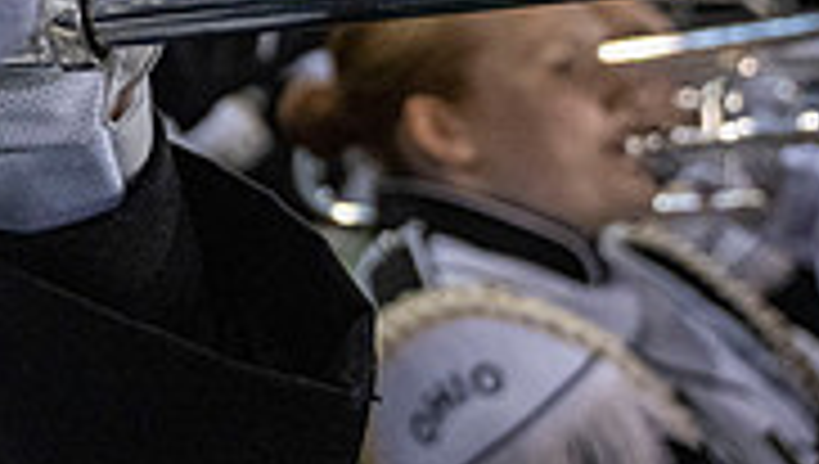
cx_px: -436
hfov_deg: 21.7
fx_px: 1740
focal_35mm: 80
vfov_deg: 14.2
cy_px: -237
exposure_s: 1/500
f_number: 4
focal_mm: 24
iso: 3200
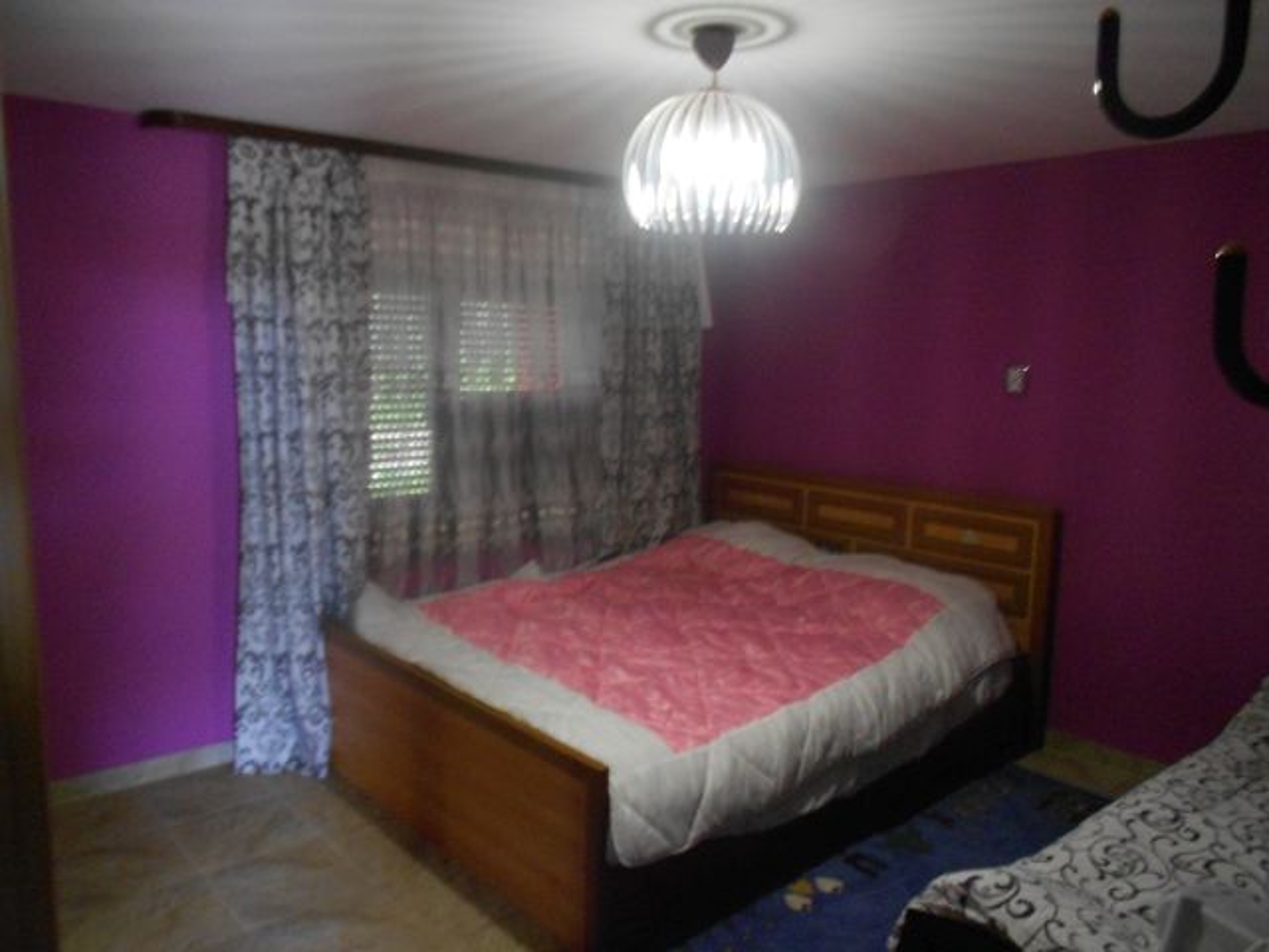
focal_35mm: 26
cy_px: 476
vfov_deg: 53.1
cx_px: 634
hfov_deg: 67.3
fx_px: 953
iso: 400
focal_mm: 4.6
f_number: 3.2
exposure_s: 1/15
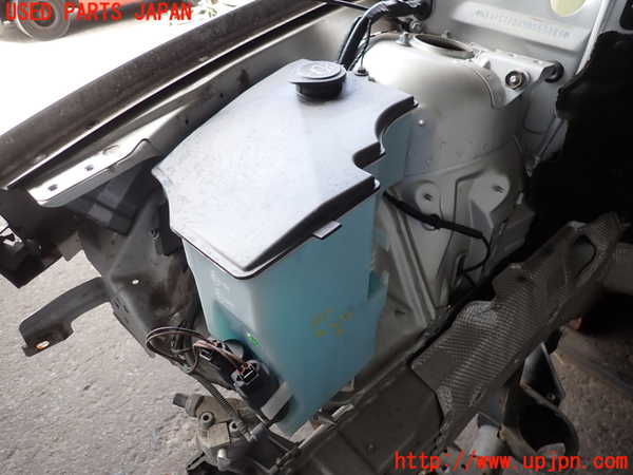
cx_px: 316
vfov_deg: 54.9
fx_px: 457
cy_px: 238
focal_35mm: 25
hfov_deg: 69.4
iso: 100
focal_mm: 4.5
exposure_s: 1/100
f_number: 2
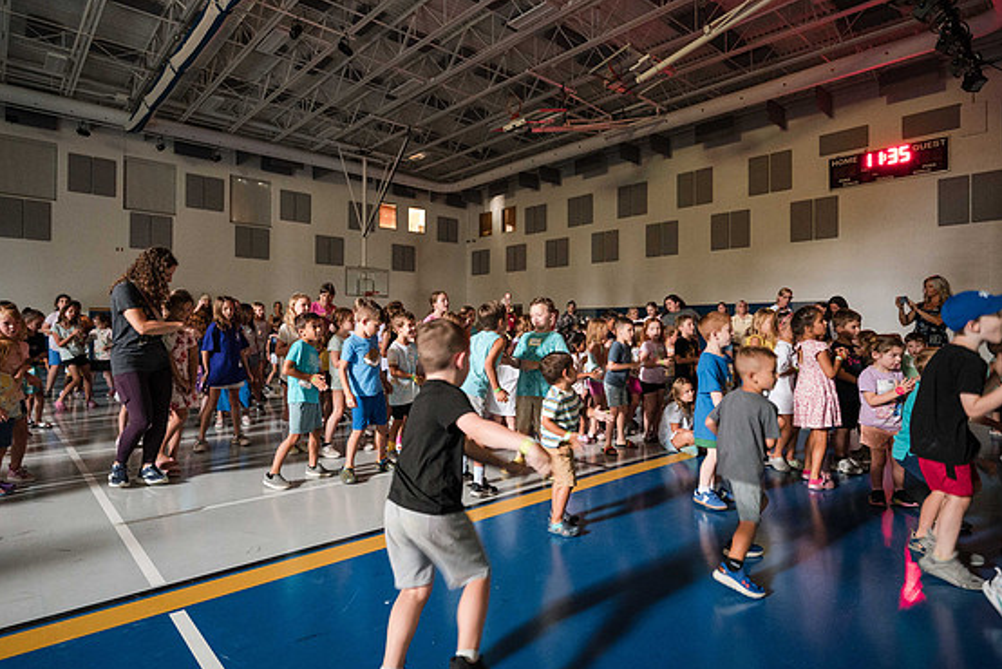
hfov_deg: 83.8
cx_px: 464
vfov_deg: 62.0
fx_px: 557
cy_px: 320
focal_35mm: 20
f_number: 4
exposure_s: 1/60
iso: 8000
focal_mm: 18
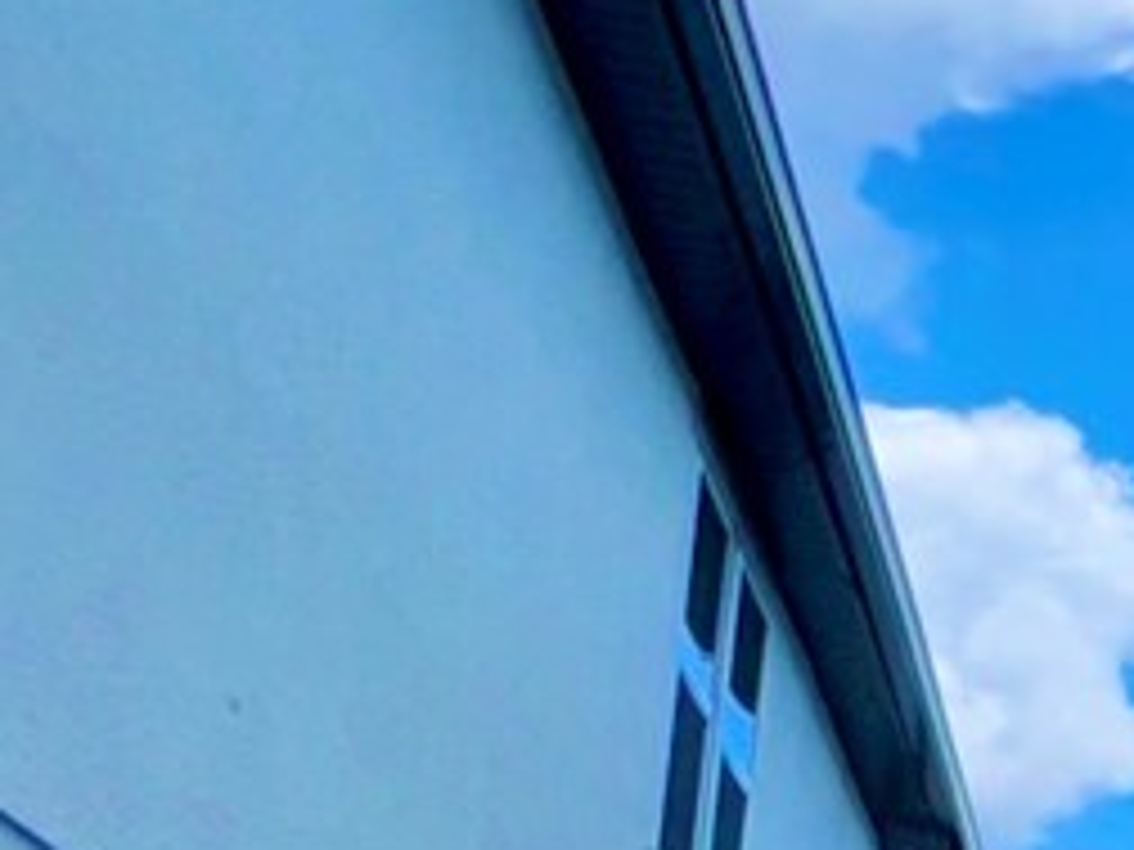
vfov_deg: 15.7
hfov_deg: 12.8
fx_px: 2916
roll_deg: +1.0
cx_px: 3096
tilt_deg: +10.5
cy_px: 1129
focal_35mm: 89
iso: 32
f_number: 2.2
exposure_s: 1/1299
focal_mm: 2.22
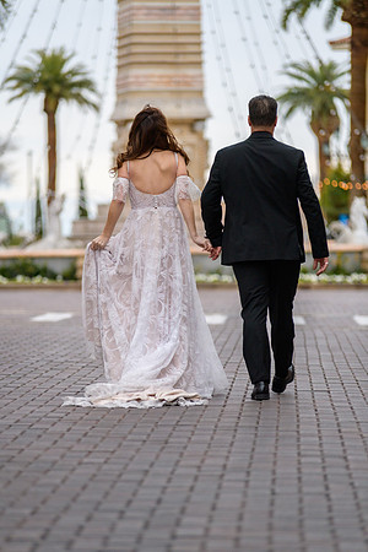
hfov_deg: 8.1
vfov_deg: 12.1
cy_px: 276
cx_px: 184
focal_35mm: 170
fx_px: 2606
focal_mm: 170
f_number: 2.8
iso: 250
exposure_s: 1/3200
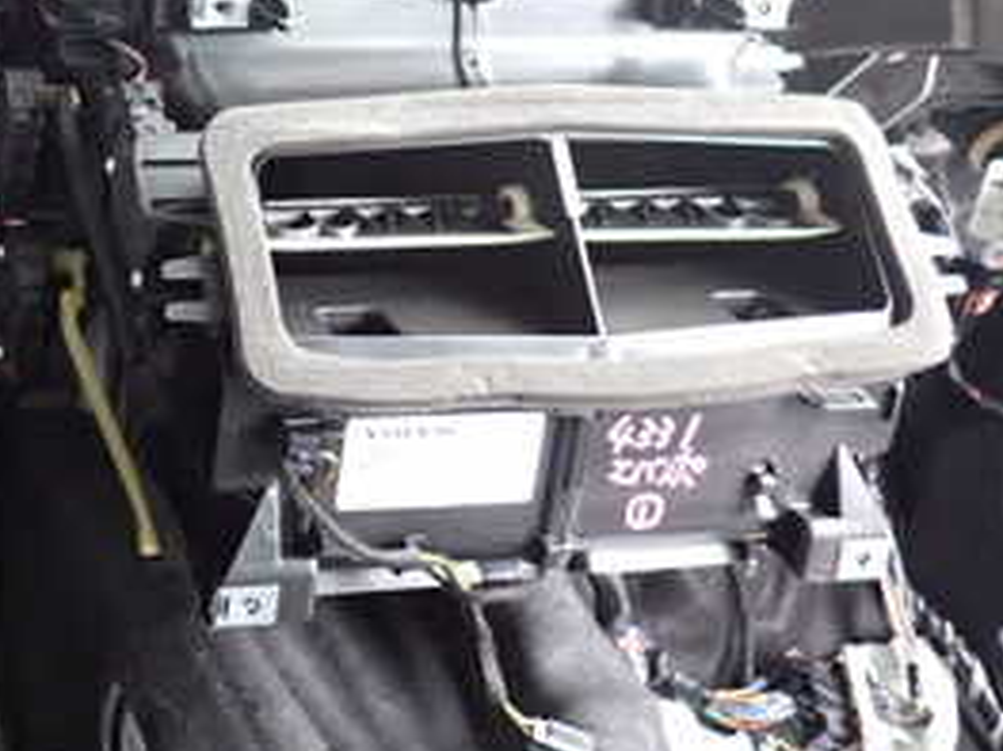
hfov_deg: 31.5
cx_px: 19
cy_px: 15
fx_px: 1651
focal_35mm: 57
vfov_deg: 24.6
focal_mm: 4.5
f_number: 2
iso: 320
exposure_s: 1/30
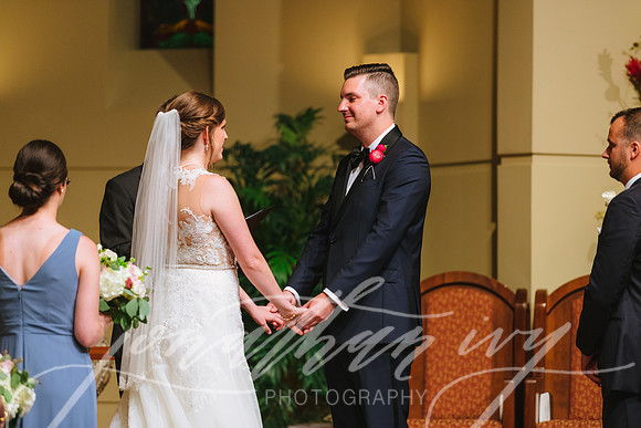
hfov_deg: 10.3
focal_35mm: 200
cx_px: 320
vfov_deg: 6.9
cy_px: 214
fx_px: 3562
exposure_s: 1/200
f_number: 2.8
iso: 1600
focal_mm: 200
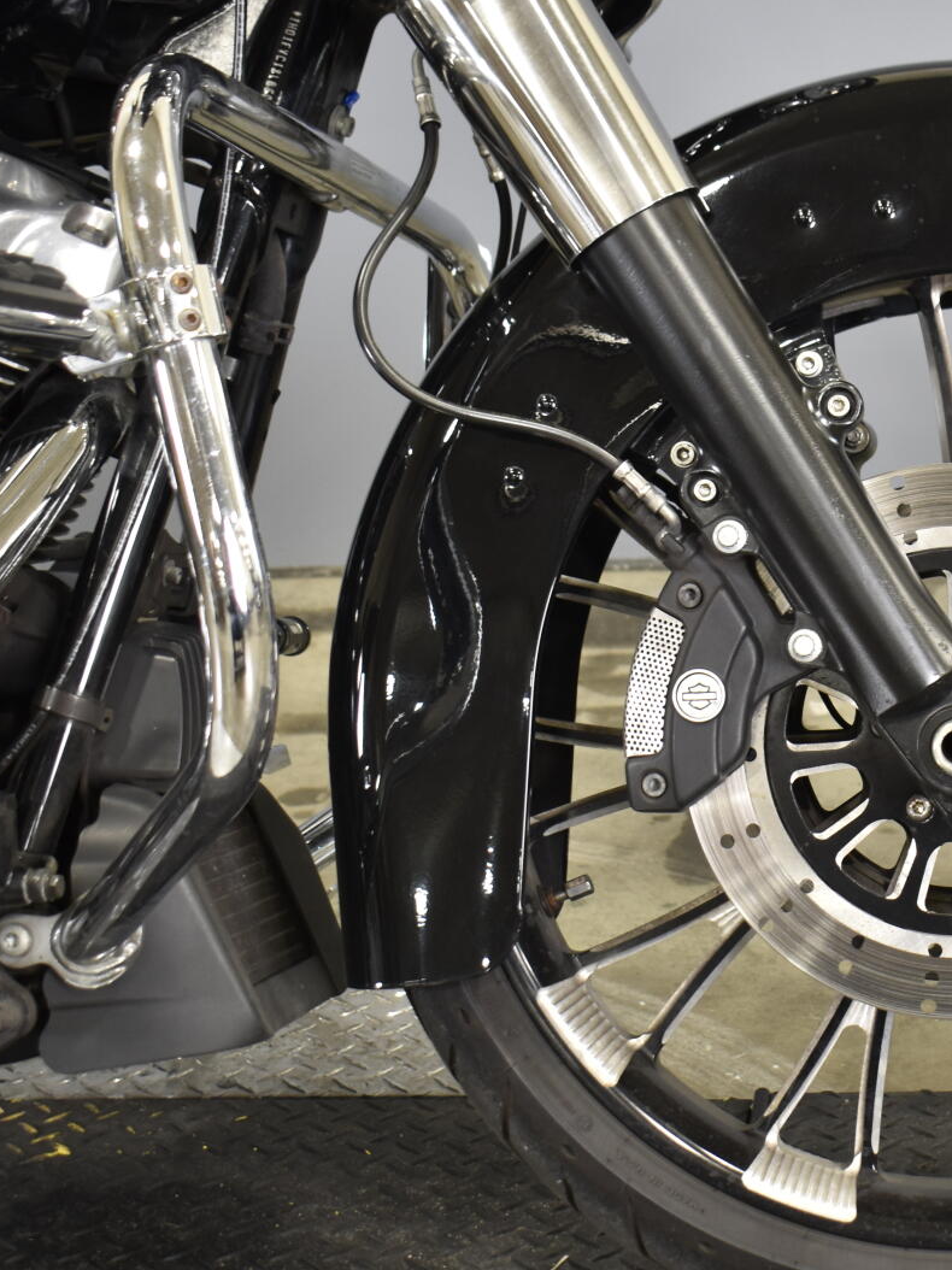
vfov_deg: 26.4
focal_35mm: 74
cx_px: 887
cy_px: 675
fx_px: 2711
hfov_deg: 19.5
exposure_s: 1/13
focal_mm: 27
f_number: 4
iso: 400
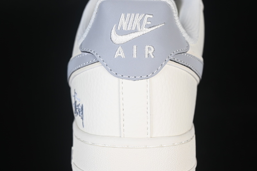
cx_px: 128
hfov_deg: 27.0
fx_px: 535
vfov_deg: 18.2
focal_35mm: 75
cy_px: 86
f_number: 7.1
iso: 160
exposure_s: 1/80
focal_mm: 50
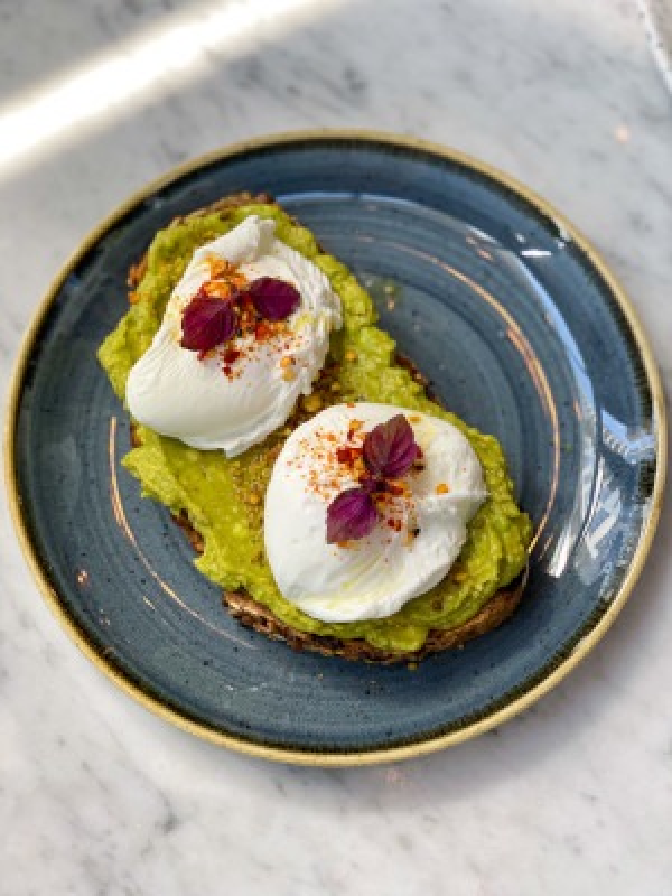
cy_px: 448
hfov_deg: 28.0
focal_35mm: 52
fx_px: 1346
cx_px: 336
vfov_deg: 36.8
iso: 64
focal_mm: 6
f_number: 2
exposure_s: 1/100
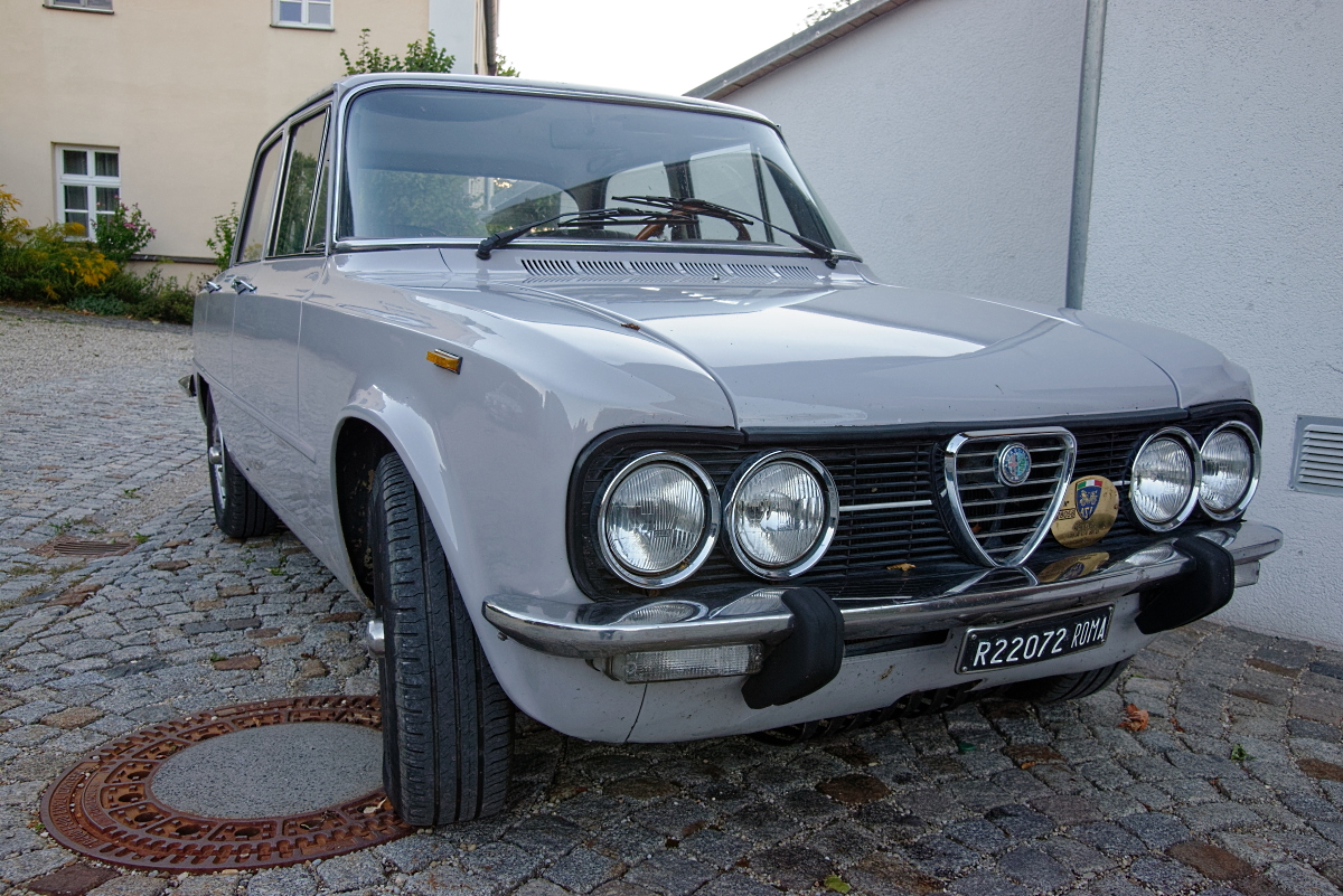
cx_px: 672
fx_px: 1194
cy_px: 448
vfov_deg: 41.1
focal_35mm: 32
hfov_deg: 58.7
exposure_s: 1/250
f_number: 10
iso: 6400
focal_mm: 32
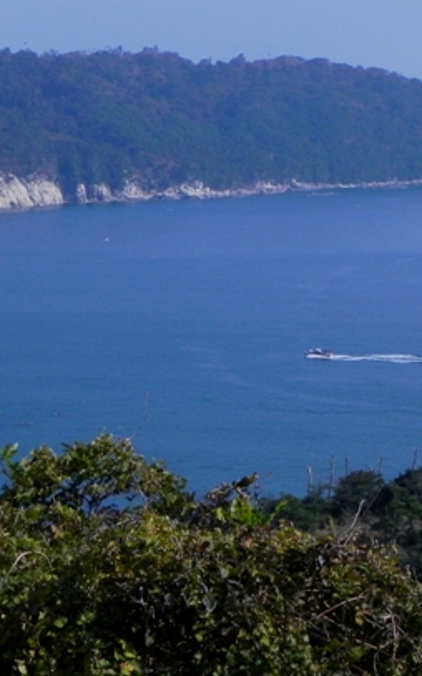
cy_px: 325
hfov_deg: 8.4
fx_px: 2874
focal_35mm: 156
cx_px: 402
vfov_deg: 13.4
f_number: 8
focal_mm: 18.8
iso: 160
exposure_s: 1/890
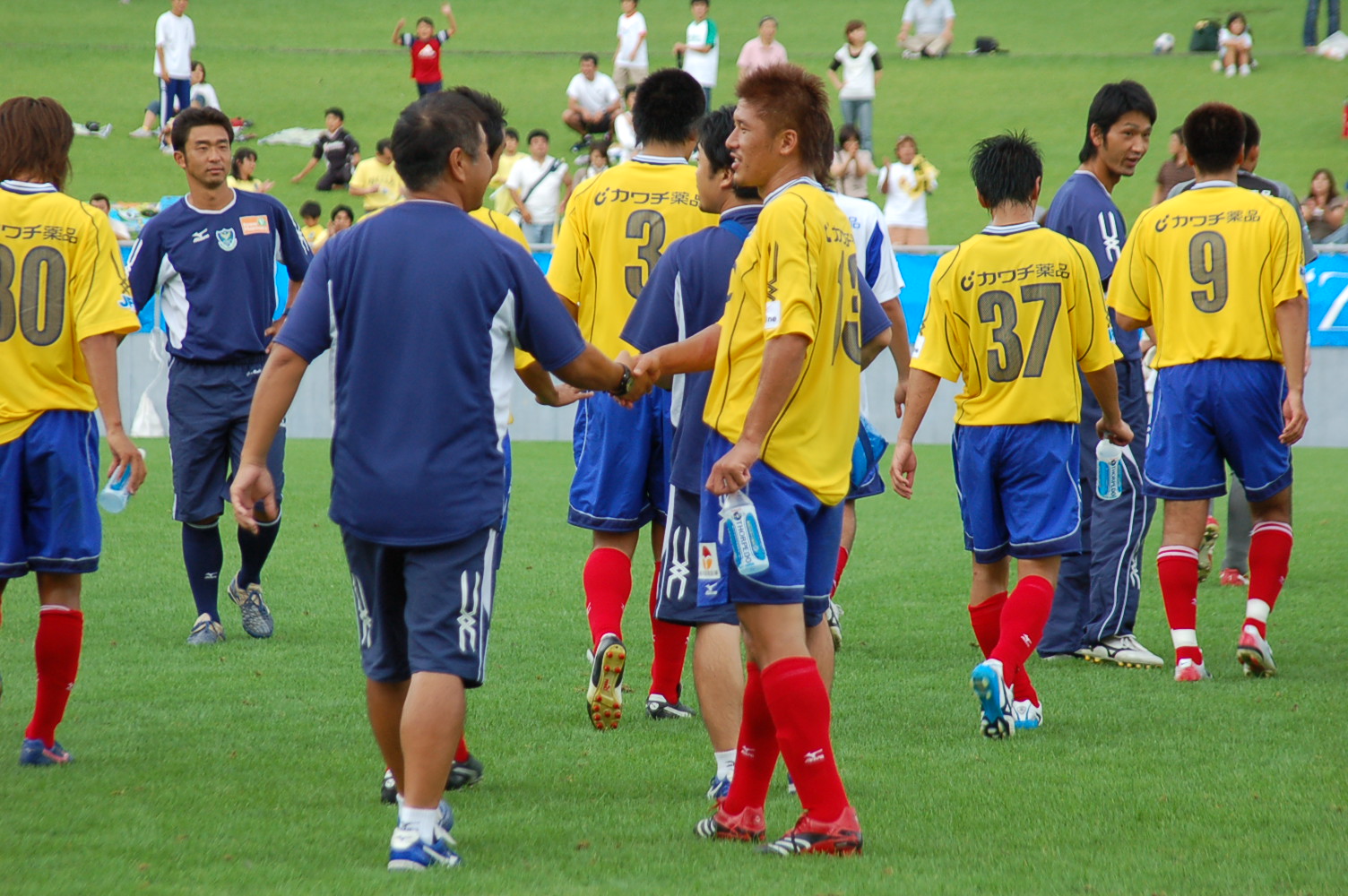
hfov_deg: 9.8
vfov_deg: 6.5
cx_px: 674
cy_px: 448
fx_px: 7856
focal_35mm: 210
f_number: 6
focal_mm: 140
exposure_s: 1/160
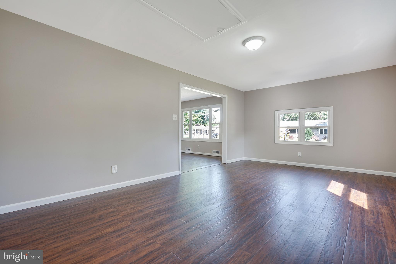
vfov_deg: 73.7
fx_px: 176
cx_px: 198
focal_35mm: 16
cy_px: 132
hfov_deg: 96.7
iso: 200
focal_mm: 16
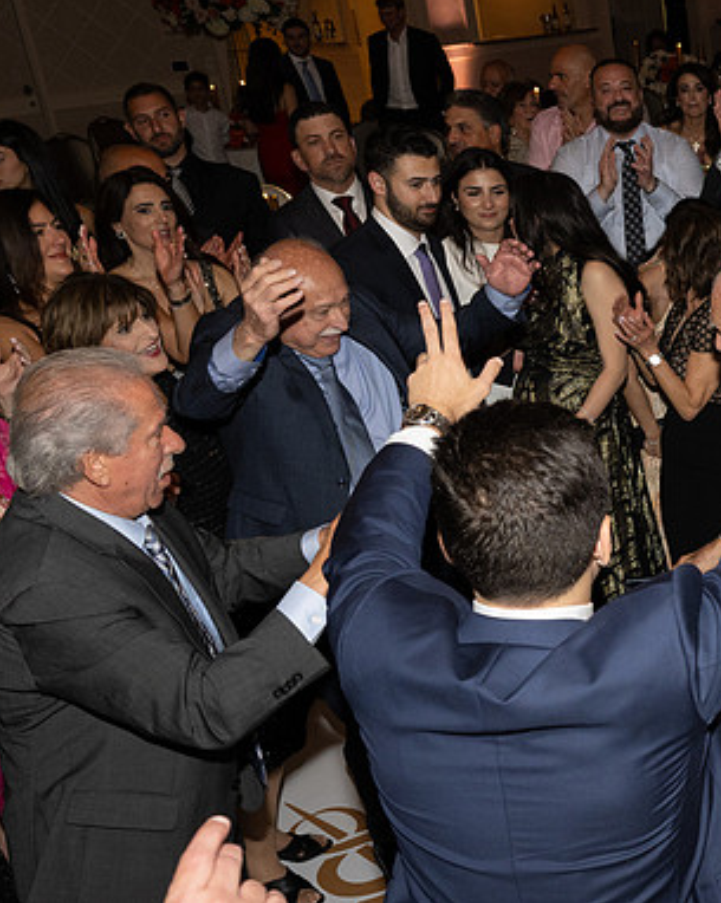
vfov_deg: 34.6
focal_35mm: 54
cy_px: 550
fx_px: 1442
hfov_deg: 24.7
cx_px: 922
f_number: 5.6
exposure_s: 1/100
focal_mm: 24
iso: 800
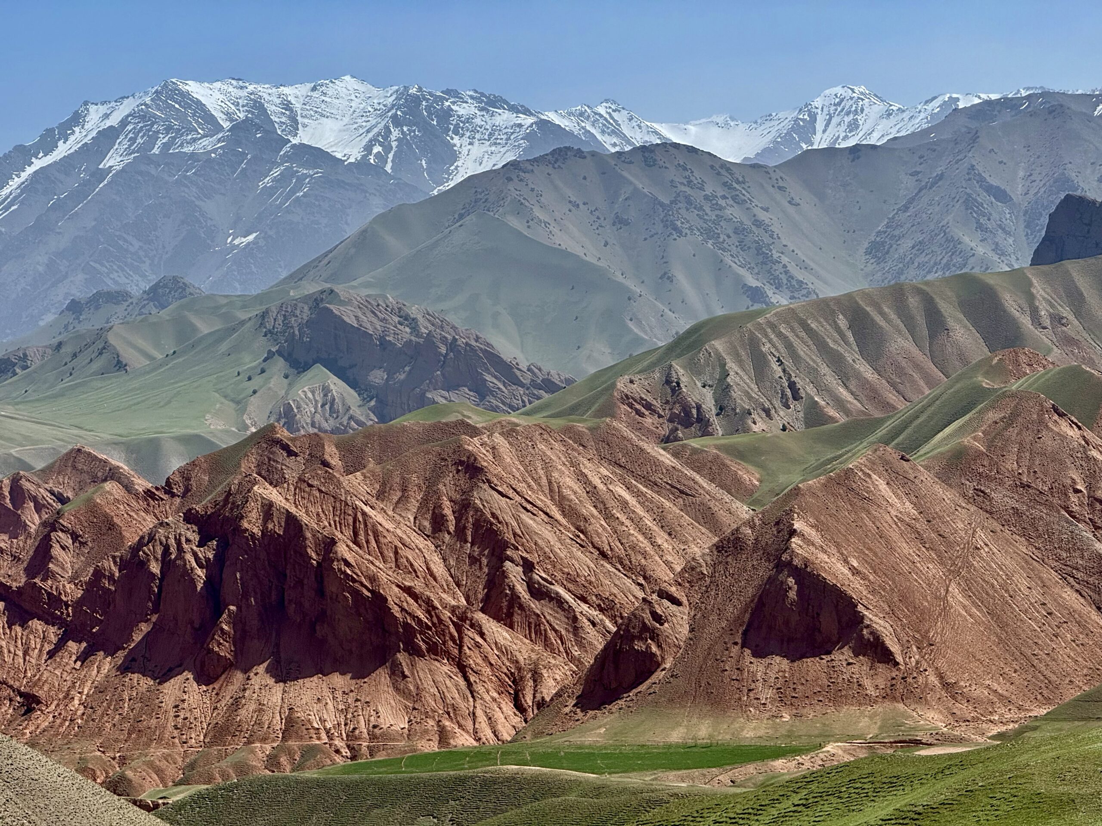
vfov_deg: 12.3
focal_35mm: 120
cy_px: 413
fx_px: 3820
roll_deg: +1.3
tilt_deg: +1.2
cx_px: 551
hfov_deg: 16.4
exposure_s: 1/2024
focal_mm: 15.66
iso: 50
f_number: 2.8
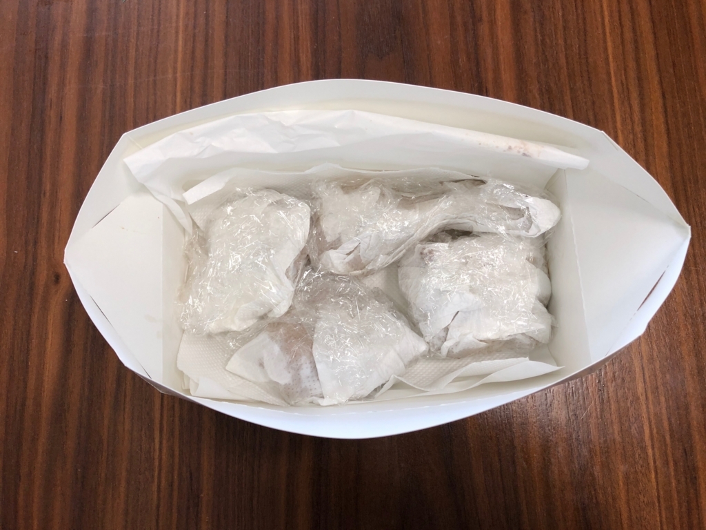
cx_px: 353
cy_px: 265
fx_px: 571
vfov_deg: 49.7
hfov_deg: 63.4
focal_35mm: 28
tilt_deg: -77.8
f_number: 1.8
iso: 32
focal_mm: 4
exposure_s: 1/50
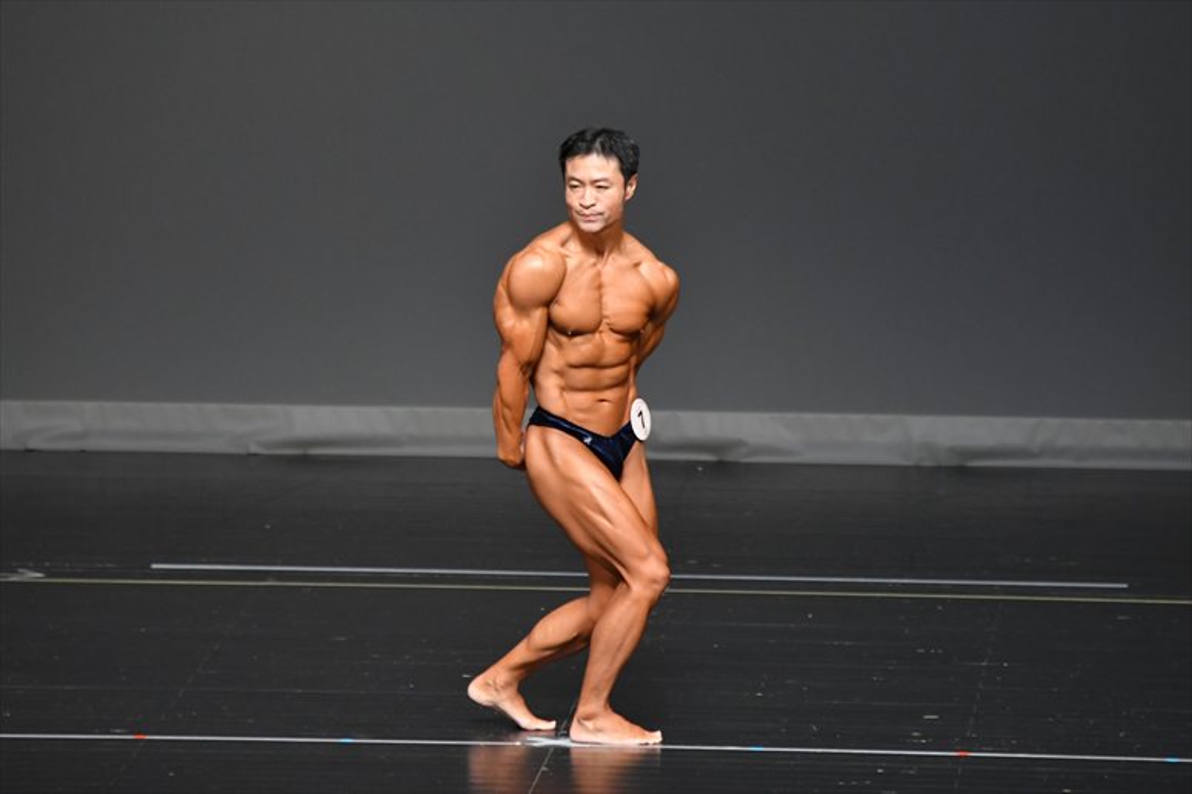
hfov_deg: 5.5
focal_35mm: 375
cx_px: 596
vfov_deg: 3.7
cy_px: 397
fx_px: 12411
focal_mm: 250
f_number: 5.6
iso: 2500
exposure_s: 1/400
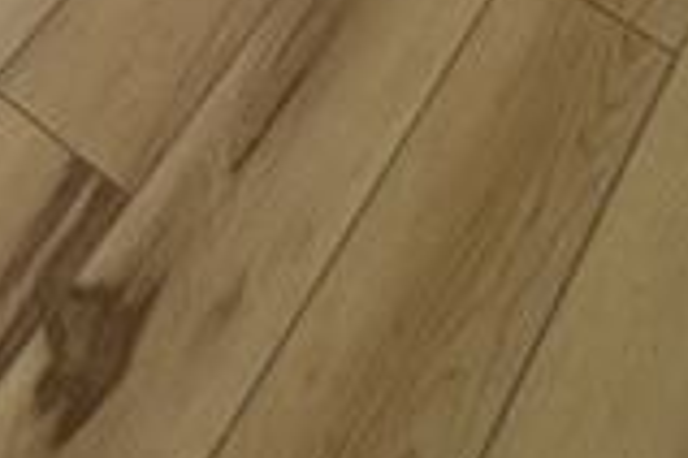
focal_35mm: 94
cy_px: -968
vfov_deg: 10.1
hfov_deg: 18.8
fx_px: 1796
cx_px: -381
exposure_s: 1/120
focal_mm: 2.22
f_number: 2.2
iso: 80
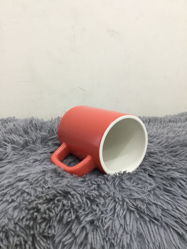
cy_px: 124
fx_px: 223
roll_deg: +1.4
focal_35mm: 31
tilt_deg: -12.7
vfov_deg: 58.4
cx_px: 94
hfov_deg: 45.4
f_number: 2.4
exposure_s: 1/33
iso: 125
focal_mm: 3.3
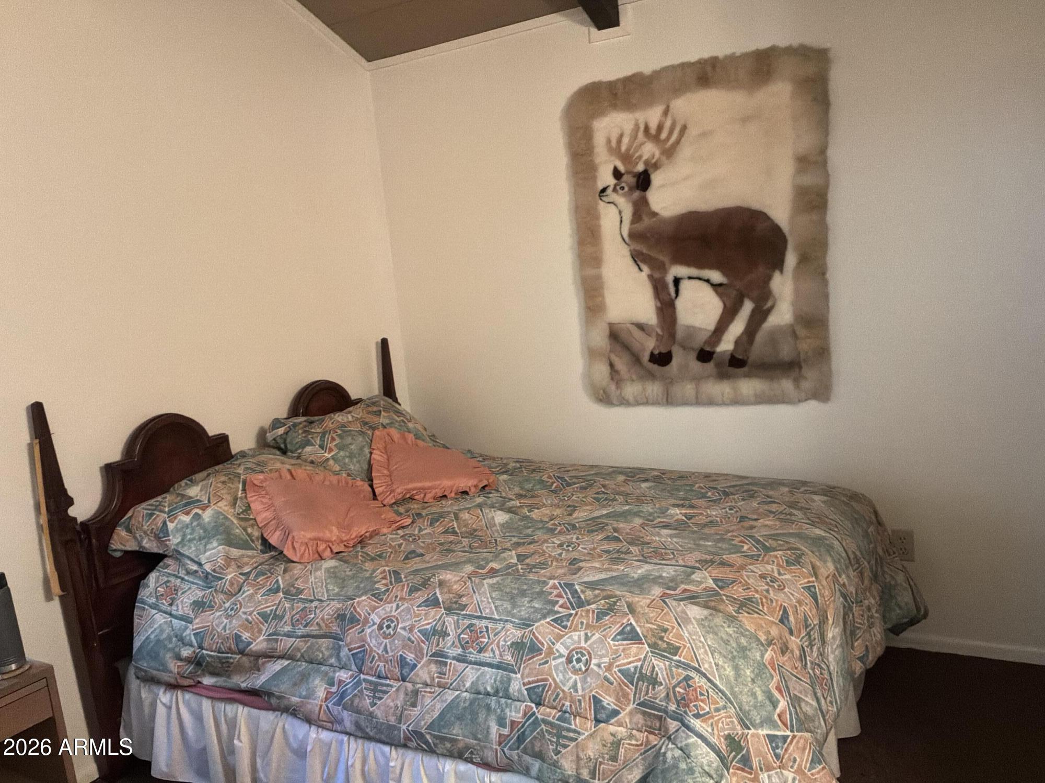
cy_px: 392
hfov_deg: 63.4
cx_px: 522
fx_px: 845
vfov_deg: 49.7
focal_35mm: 28
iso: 320
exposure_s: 1/30
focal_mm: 3
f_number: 1.8
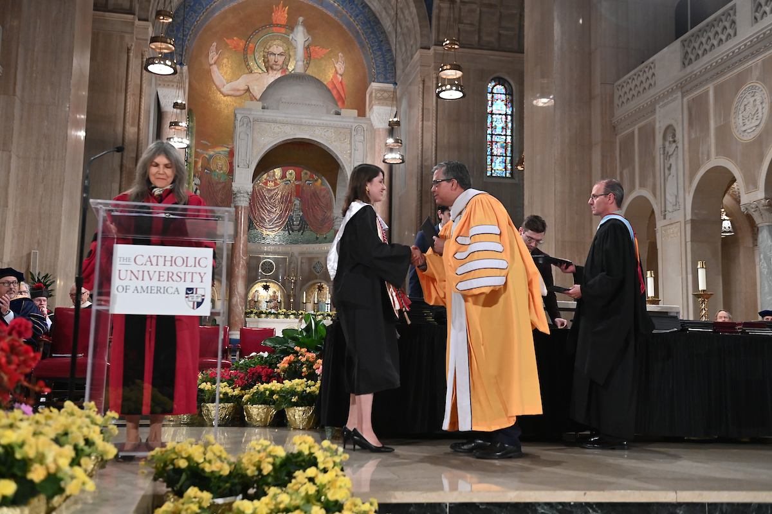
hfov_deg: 50.7
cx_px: 386
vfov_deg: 35.1
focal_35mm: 38
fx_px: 815
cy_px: 257
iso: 4000
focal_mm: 38
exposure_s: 1/160
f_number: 3.2
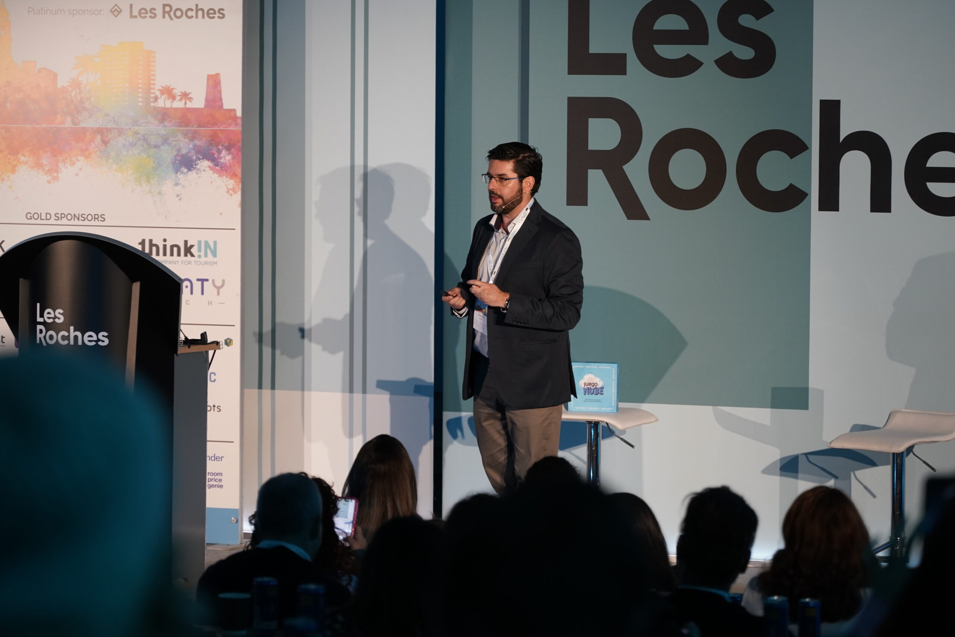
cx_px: 478
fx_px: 3581
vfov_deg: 10.2
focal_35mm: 135
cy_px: 318
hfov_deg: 15.2
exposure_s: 1/160
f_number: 4.5
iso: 2000
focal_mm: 135
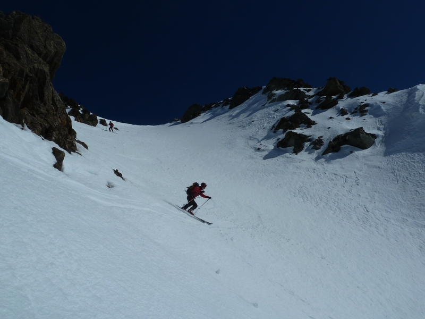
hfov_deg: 61.7
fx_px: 356
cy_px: 160
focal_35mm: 29
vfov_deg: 48.2
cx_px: 212
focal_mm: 4.7
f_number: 6.3
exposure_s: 1/2000
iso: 80
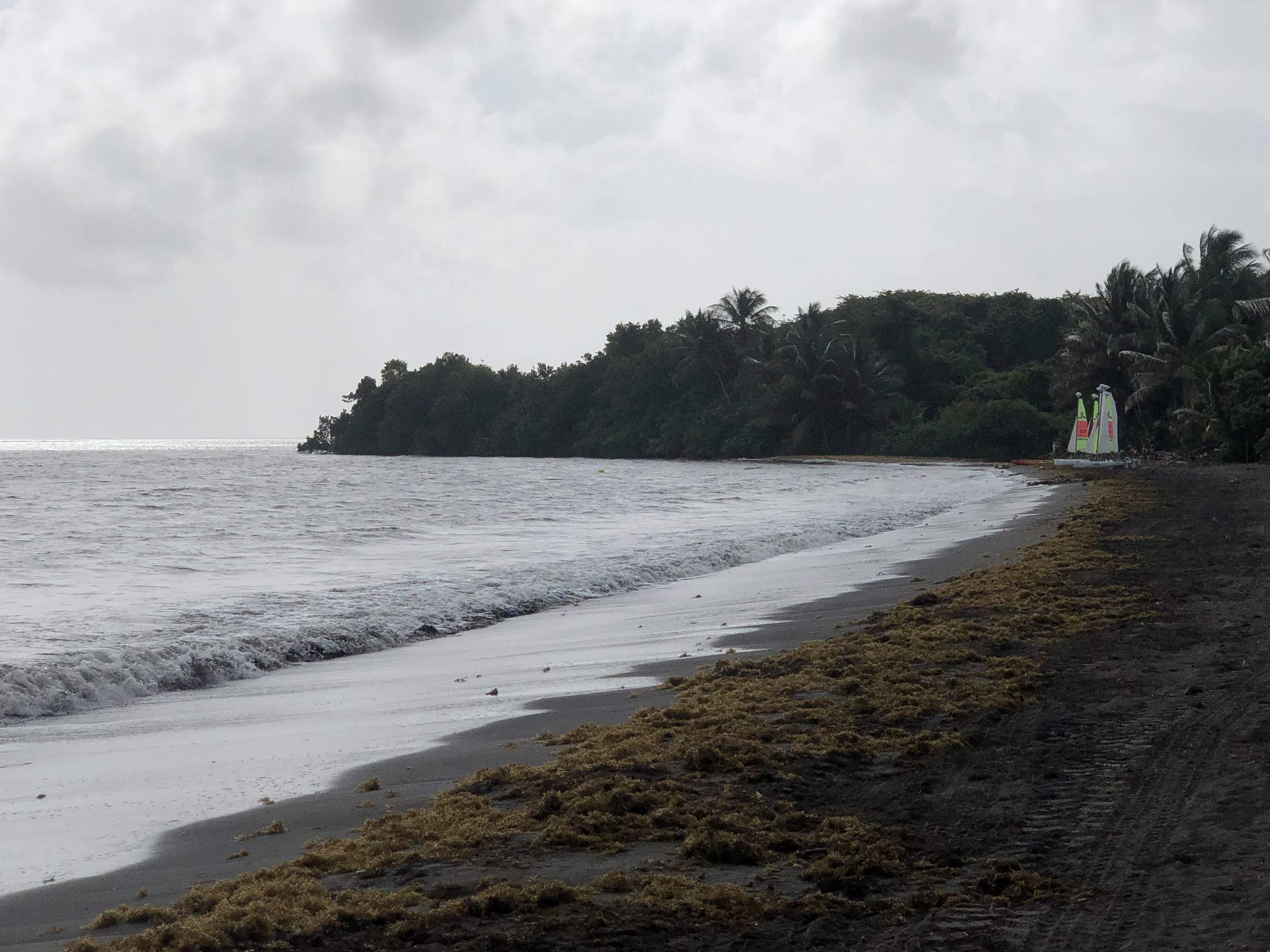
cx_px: 615
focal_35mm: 74
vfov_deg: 19.9
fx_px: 2715
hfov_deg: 26.3
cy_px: 361
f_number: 2.4
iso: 20
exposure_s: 1/6897
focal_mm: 6
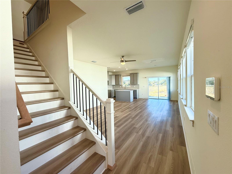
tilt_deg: -2.0
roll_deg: +1.3
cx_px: 116
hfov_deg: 102.1
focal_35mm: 14
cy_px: 87
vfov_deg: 85.7
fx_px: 94
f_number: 2.2
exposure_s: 1/123
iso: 64
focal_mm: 2.22
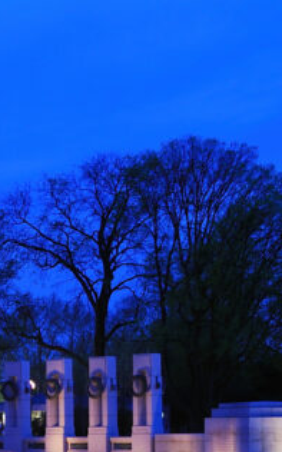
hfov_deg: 9.2
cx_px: -359
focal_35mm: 129
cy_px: 385
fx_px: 1589
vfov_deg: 16.0
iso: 100
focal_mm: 26
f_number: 6.3
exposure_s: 4
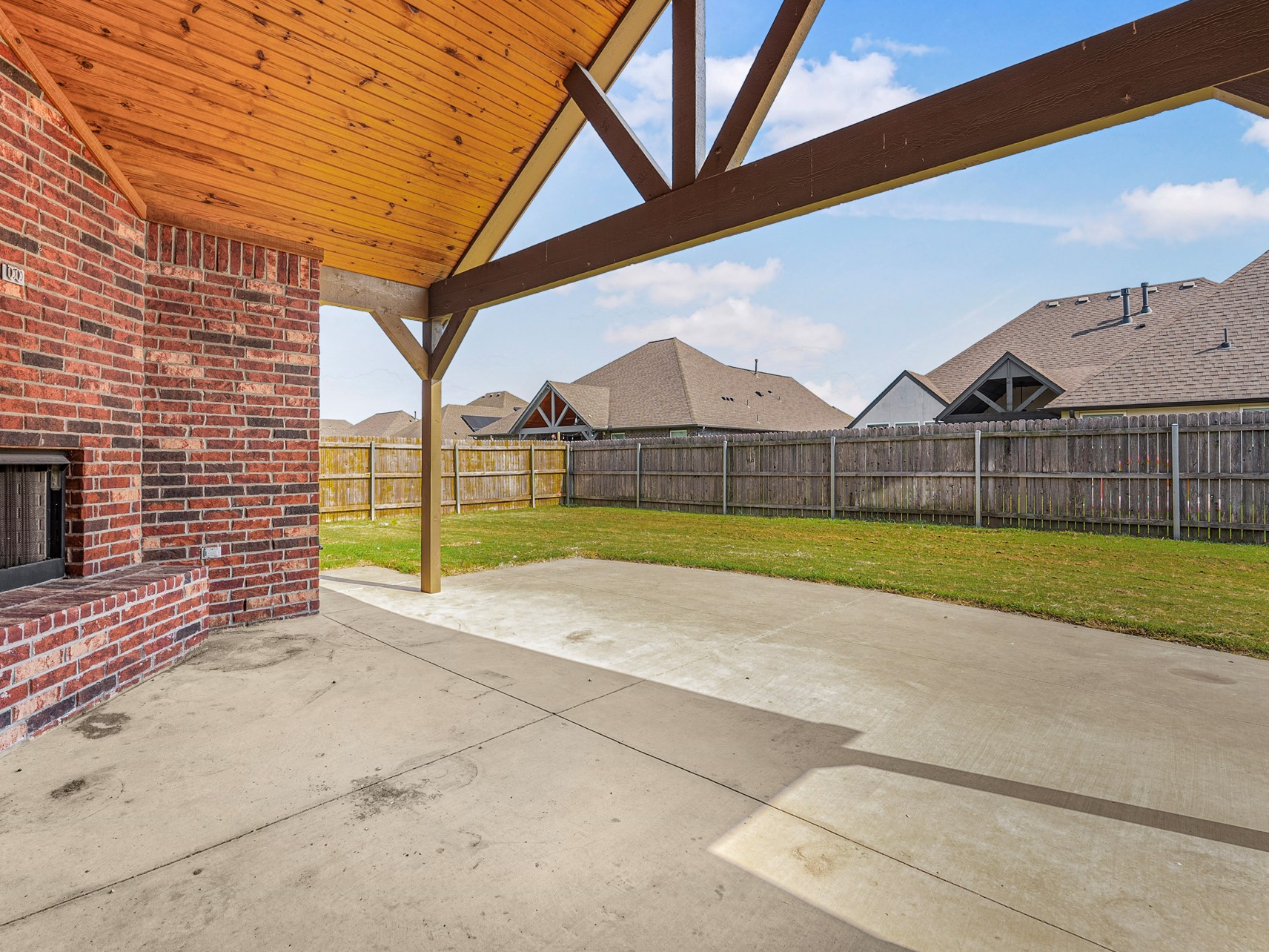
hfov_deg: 93.6
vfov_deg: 78.1
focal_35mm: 16
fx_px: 587
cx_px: 524
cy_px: 452
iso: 125
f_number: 9
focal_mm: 14
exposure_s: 1/60
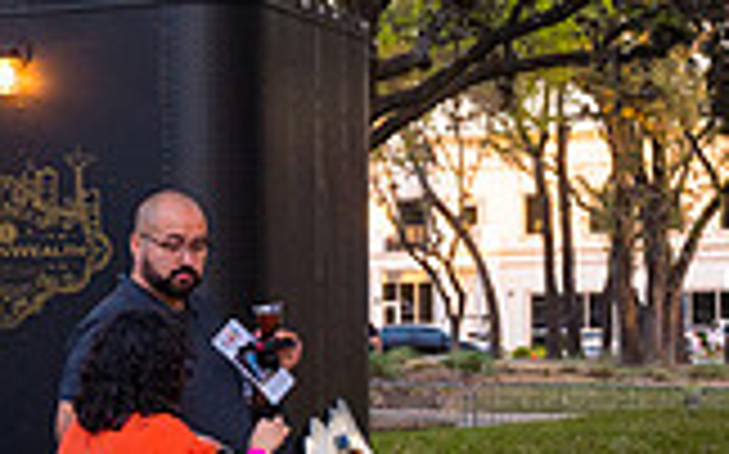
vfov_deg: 11.2
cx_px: -450
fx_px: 2323
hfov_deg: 15.9
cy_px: 292
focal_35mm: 117
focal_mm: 32
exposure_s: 1/800
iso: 1600
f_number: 4
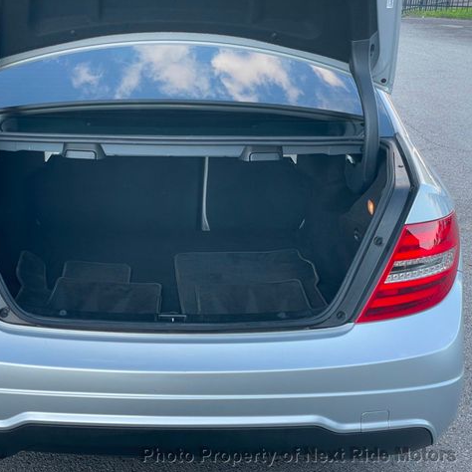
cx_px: 170
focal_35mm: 62
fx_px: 956
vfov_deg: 27.7
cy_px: 237
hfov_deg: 27.6
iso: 25
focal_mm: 6
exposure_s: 1/130
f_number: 2
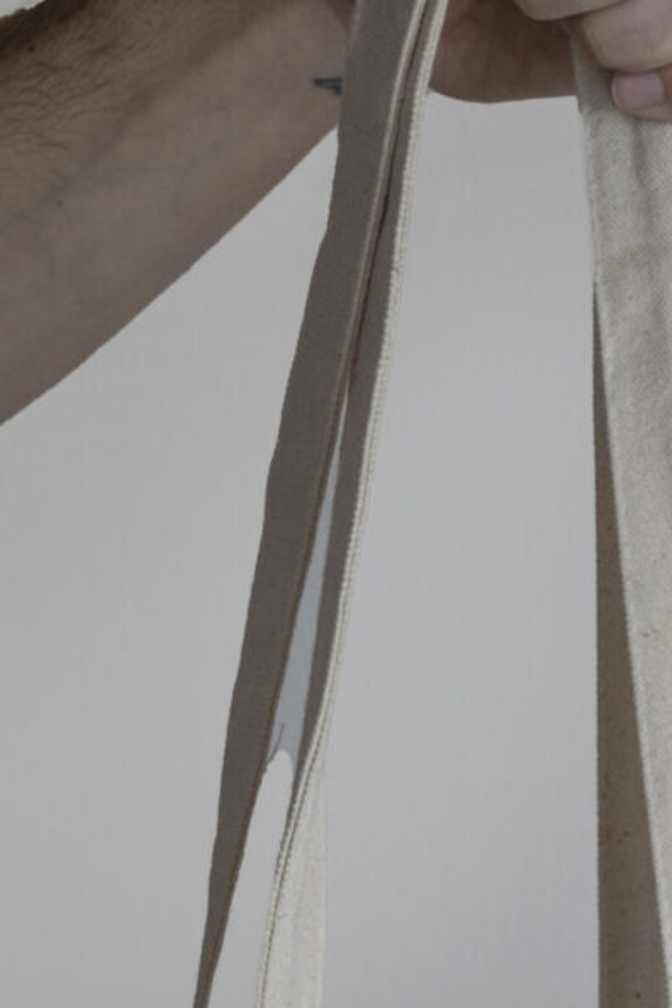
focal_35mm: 138
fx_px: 3864
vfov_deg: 14.1
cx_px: 544
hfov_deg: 9.9
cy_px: 1385
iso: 500
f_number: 9
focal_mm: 41
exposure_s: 1/50
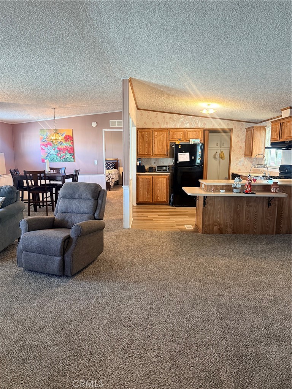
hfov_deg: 56.8
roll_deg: -1.0
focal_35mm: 24
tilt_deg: -10.4
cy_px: 194
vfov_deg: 71.6
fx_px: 270
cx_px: 146
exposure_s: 1/60
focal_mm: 6.76
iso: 320
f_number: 1.78
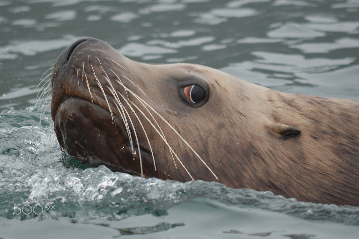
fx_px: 2841
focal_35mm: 285
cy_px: 120
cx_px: 180
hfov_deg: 7.2
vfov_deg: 4.8
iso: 280
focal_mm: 190
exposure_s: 1/500
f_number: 5.6
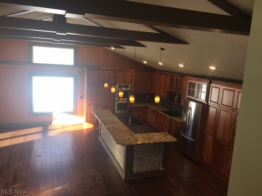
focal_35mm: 29
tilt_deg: -10.4
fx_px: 219
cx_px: 131
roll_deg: -3.4
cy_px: 98
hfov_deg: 61.7
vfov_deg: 48.2
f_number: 2.2
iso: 25
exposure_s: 1/30
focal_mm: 4.15
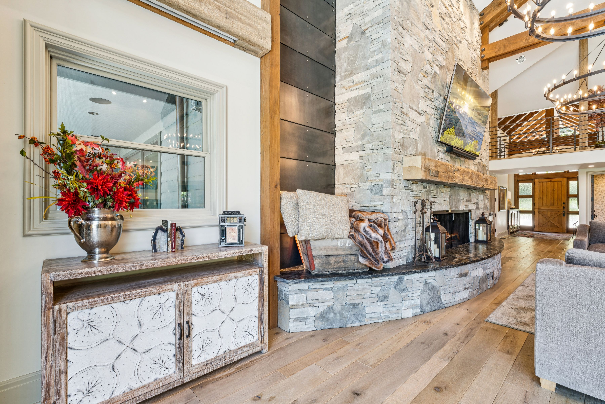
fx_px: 272
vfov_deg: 73.1
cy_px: 202
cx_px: 302
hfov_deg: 96.0
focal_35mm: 16
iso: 100
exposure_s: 1/3.33
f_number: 13
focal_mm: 16.2
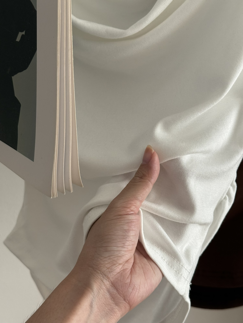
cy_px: 162
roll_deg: +0.0
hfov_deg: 30.3
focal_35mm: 48
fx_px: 449
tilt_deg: -18.3
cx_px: 122
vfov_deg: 39.7
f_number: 1.78
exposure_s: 1/60
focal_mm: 6.76
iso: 125
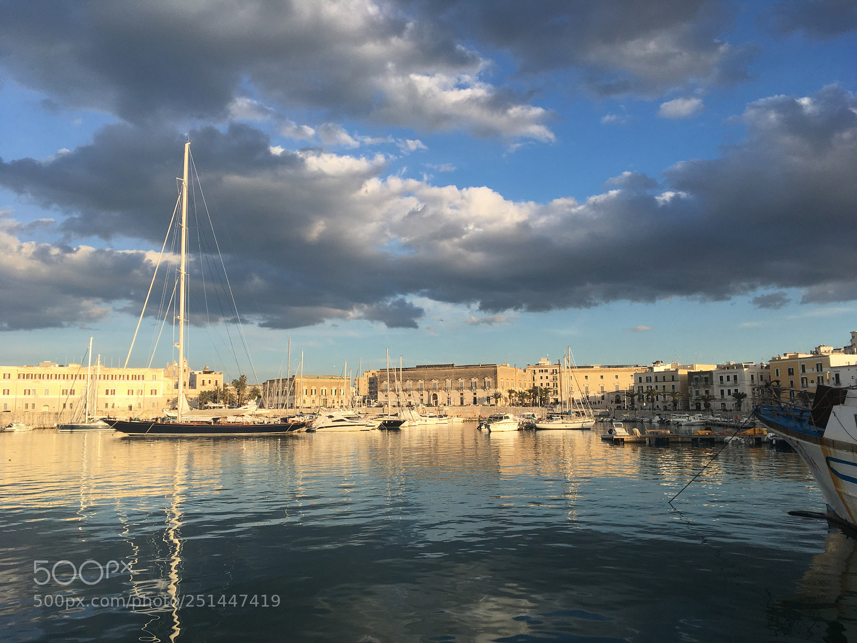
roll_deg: -0.7
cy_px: 322
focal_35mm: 29
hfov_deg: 61.7
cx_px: 428
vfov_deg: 48.2
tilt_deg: +8.5
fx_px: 718
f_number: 2.2
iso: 25
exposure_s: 1/999
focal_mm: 4.15
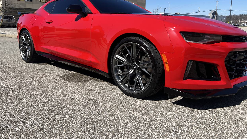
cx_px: 121
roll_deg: -1.3
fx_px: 190
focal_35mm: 29
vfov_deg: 39.8
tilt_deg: -9.0
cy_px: 48
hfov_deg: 66.1
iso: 50
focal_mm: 5.7
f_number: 1.5
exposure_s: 1/3968
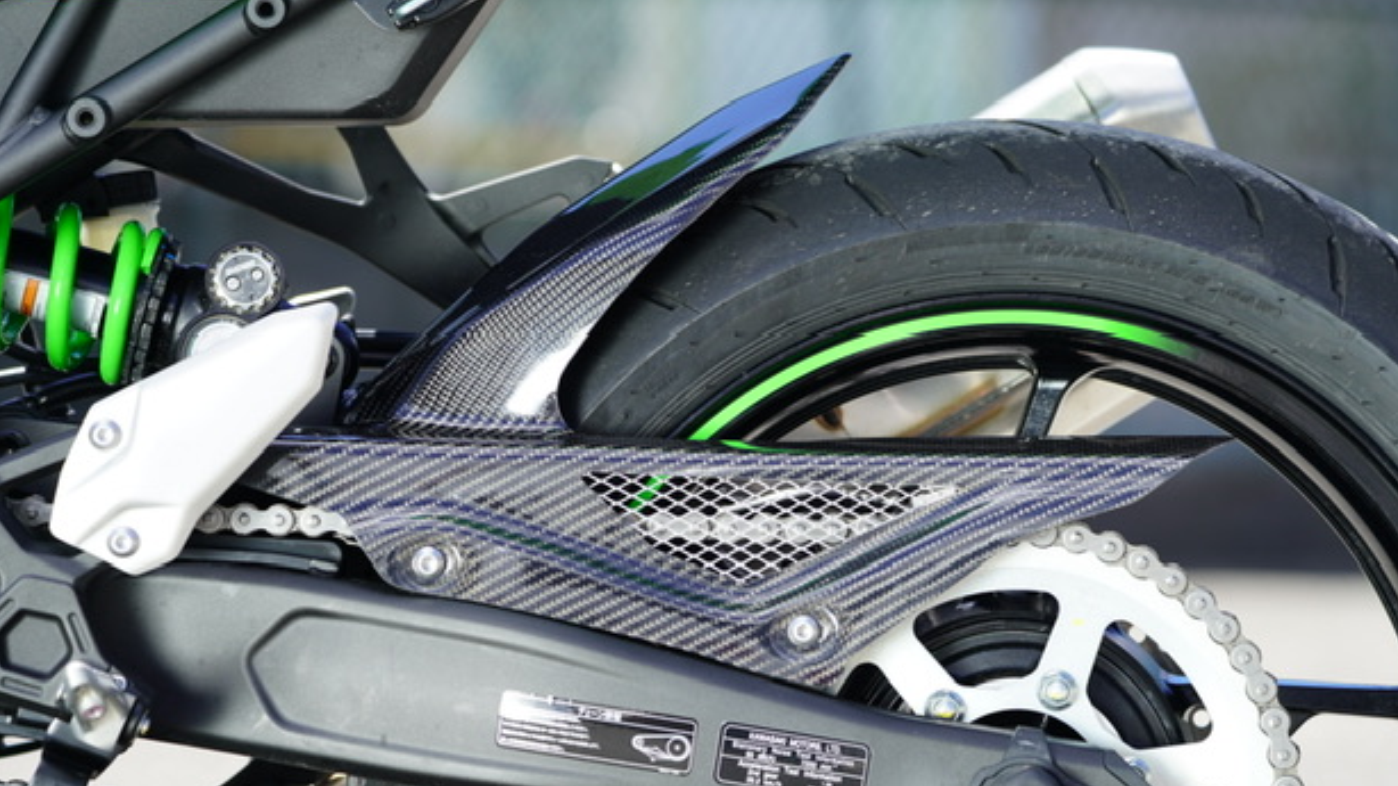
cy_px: 369
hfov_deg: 10.3
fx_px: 7783
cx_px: 688
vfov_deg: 5.8
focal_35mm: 210
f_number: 5.6
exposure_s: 1/200
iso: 100
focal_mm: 192
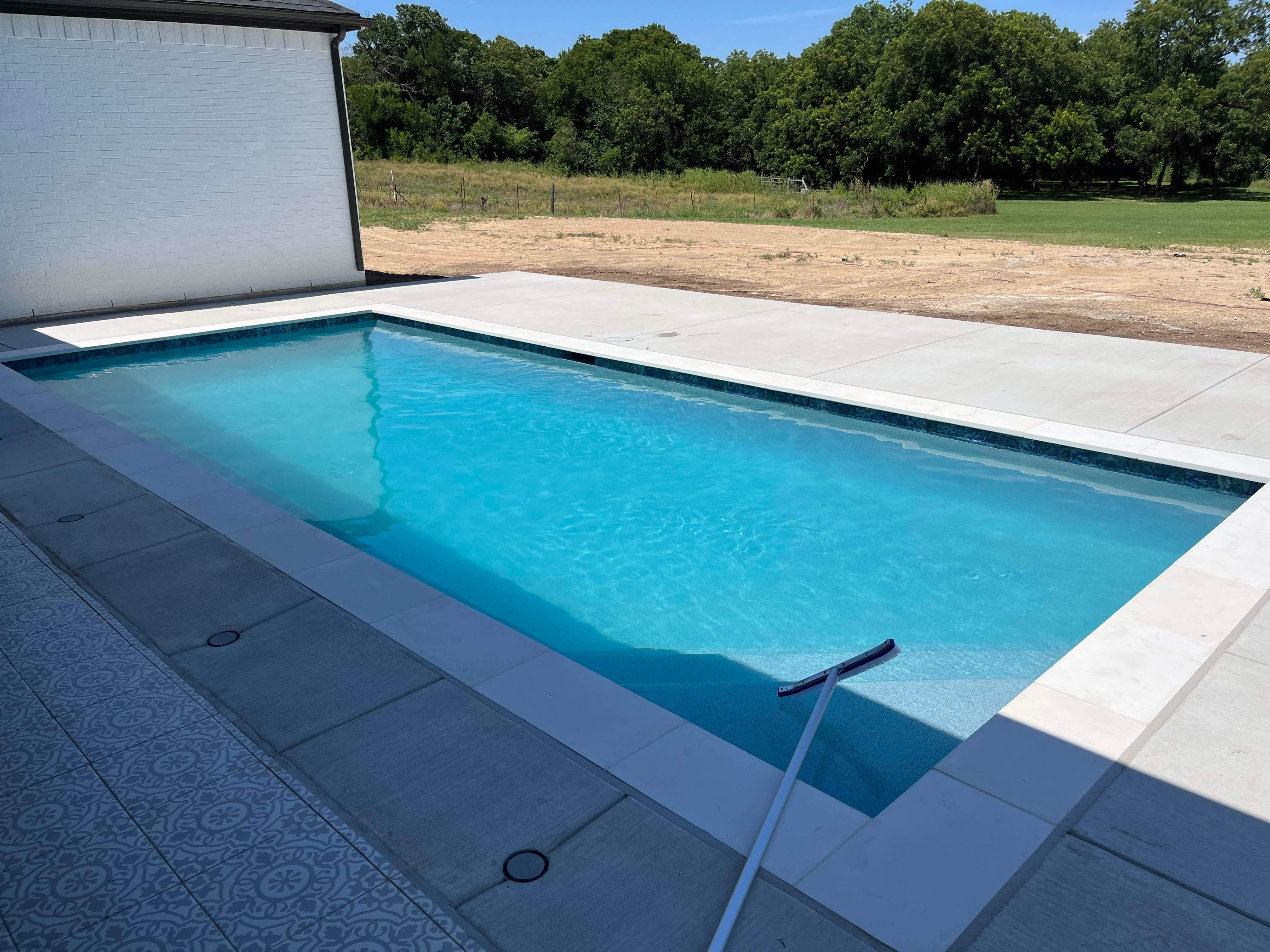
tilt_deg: -19.5
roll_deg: +0.3
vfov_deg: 53.1
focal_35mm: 26
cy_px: 476
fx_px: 954
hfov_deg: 67.3
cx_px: 635
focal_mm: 5.1
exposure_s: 1/6173
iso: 50
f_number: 1.6
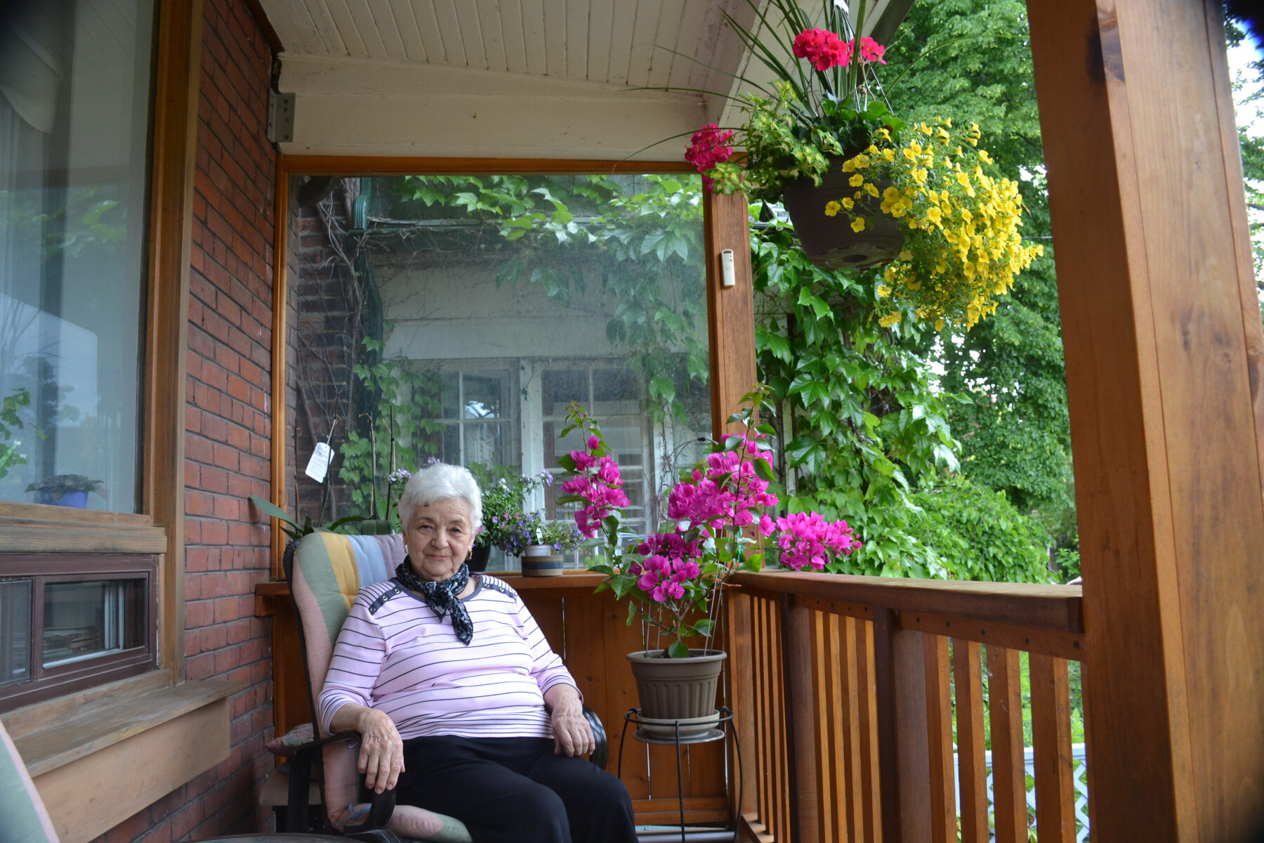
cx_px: 632
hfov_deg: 67.4
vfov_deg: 47.9
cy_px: 422
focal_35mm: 27
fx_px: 948
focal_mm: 18
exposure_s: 1/100
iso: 400
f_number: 5.6
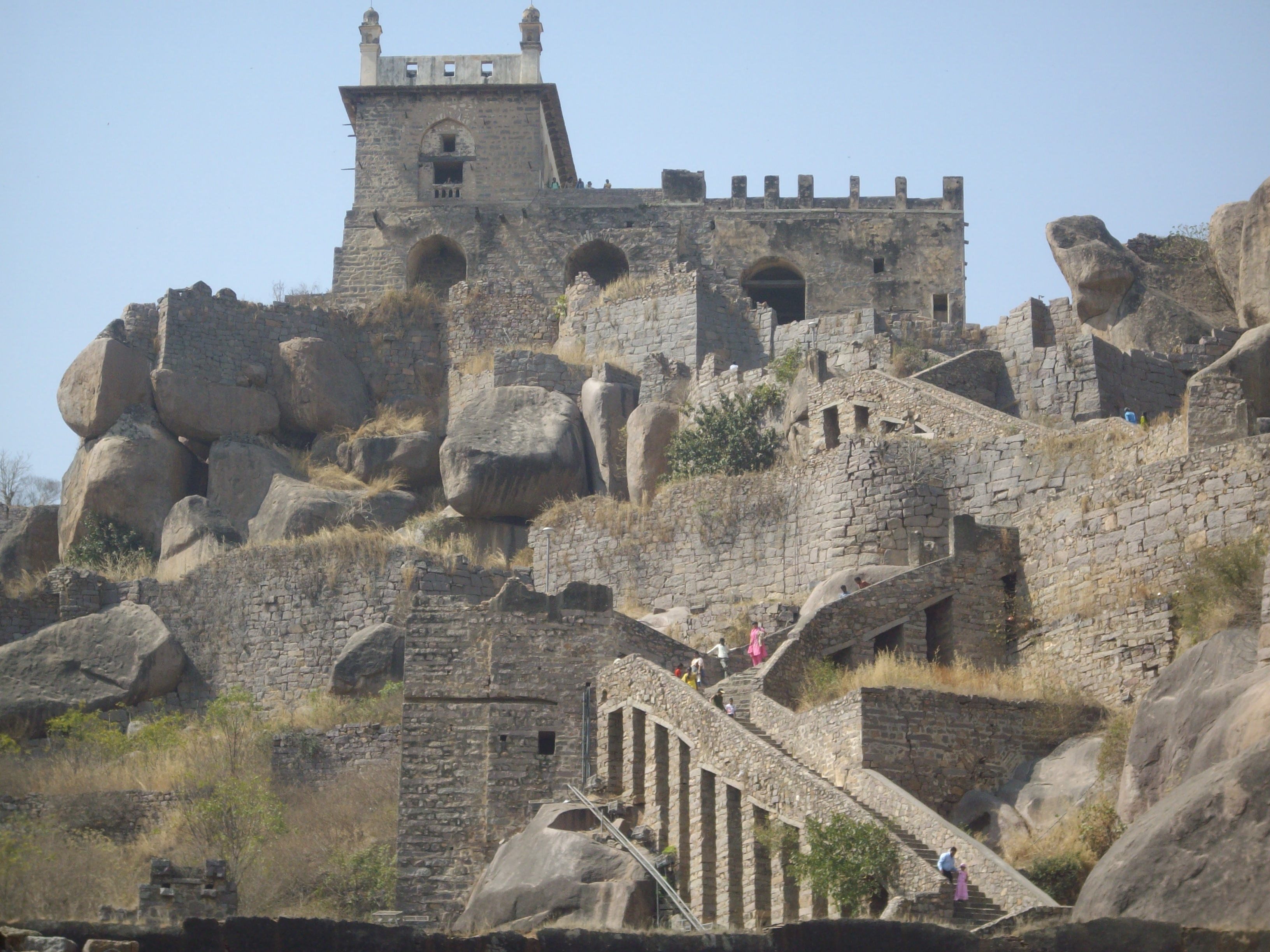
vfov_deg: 13.2
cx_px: 635
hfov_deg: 17.6
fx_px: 4109
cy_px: 476
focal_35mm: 112
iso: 80
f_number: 5.2
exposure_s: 1/320
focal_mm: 18.6
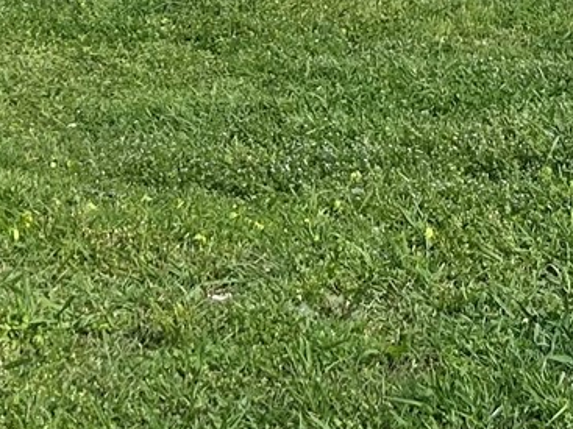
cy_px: -402
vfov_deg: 9.6
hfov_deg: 13.5
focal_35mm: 145
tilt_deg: +0.1
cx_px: 539
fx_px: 2399
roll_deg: -1.7
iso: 50
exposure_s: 1/4444
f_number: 1.5
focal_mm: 5.7
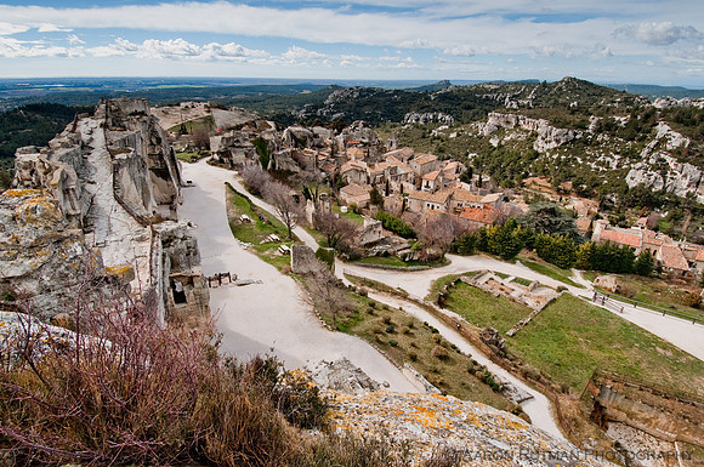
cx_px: 352
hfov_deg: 90.1
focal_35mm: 18
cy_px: 234
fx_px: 352
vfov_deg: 67.2
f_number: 9.5
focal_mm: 12
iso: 200
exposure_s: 1/350
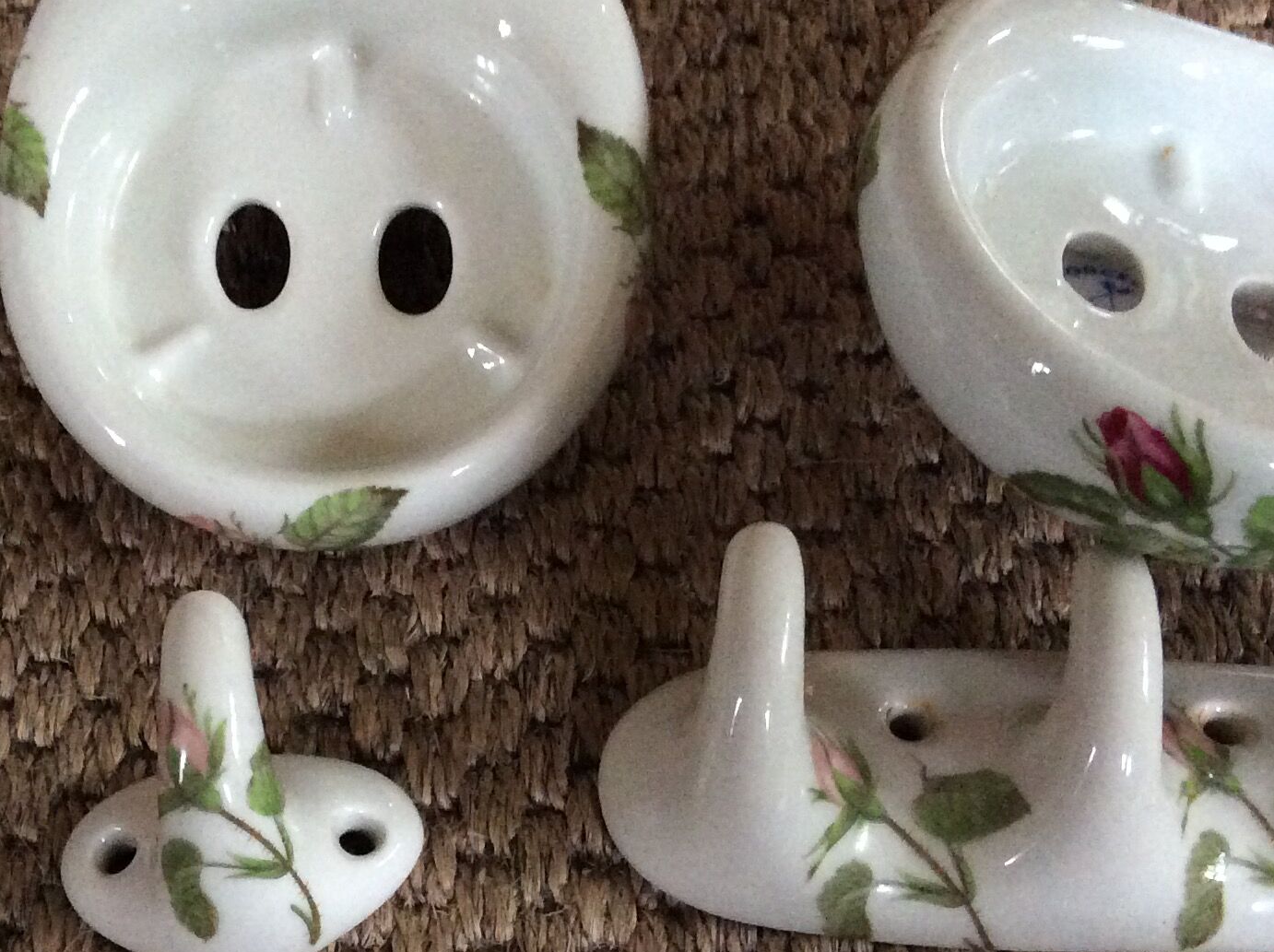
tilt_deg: -57.7
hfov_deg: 32.1
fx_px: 2206
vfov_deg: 24.4
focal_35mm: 60
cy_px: 523
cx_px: 515
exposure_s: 1/25
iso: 320
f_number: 2.4
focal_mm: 3.3
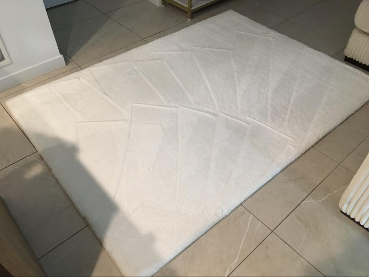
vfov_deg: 25.7
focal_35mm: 57
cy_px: 138
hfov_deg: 33.8
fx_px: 608
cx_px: 184
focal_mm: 6.6
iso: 20
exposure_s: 1/23
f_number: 2.8
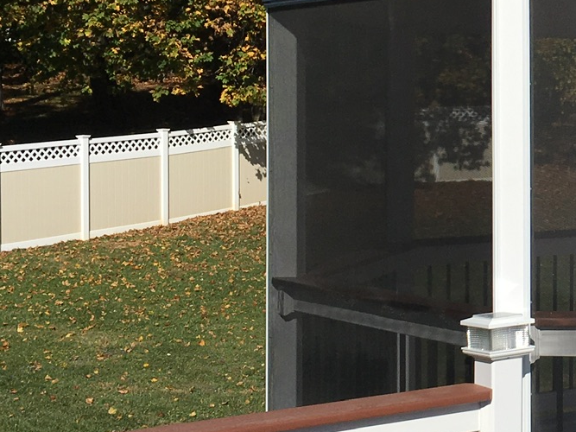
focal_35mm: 89
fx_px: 1481
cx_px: 743
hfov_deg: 20.2
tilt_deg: -1.1
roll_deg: -0.7
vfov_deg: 16.5
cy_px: 112
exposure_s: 1/4049
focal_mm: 4.15
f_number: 2.2
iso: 25
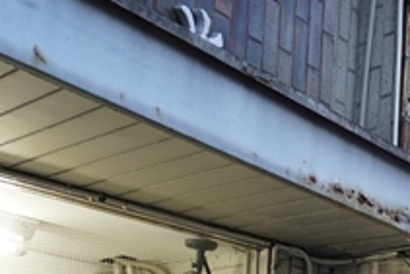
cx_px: 505
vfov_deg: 14.1
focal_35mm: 91
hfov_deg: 20.7
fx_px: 1037
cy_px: 411
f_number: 2.8
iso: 500
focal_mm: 24
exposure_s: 1/30
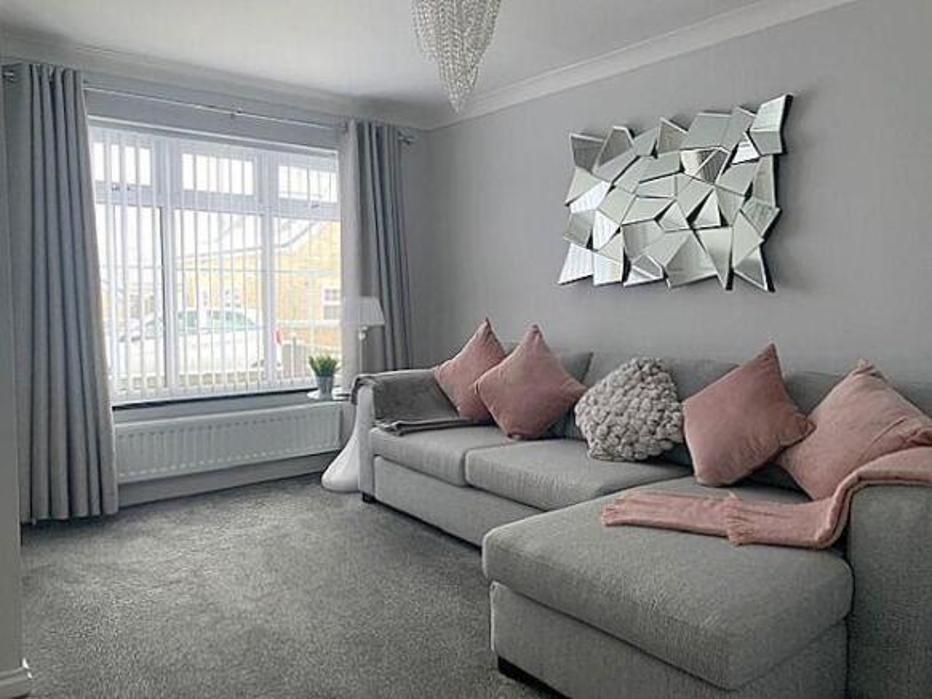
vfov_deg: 53.0
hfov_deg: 67.3
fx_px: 700
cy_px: 350
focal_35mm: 26
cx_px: 466
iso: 100
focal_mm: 4.25
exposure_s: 1/84
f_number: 1.8
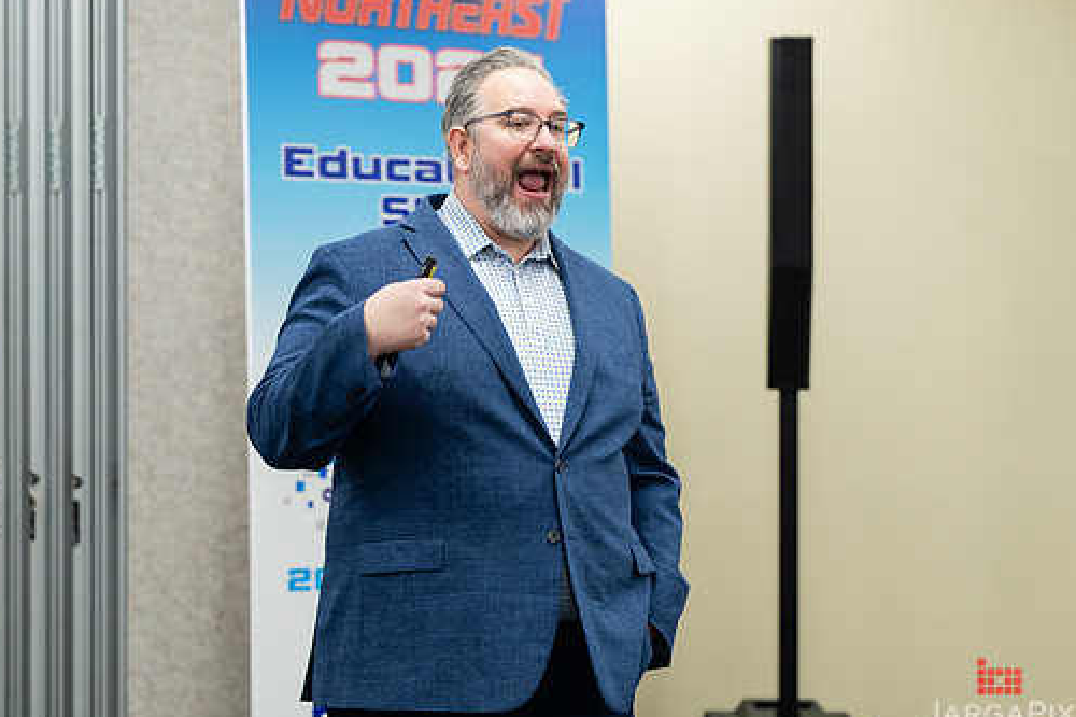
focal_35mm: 121
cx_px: 507
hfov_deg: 16.9
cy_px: 334
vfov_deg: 11.3
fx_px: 3615
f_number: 3.2
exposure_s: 1/200
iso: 1000
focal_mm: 98
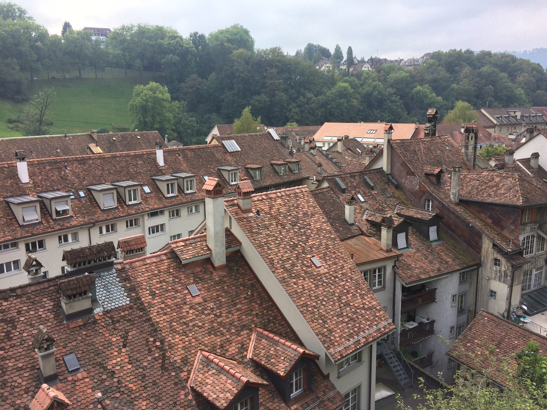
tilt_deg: -14.1
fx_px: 458
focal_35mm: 29
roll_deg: +2.2
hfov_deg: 61.7
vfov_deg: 48.2
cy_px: 205
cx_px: 274
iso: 32
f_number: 2.2
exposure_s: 1/760
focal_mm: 4.15
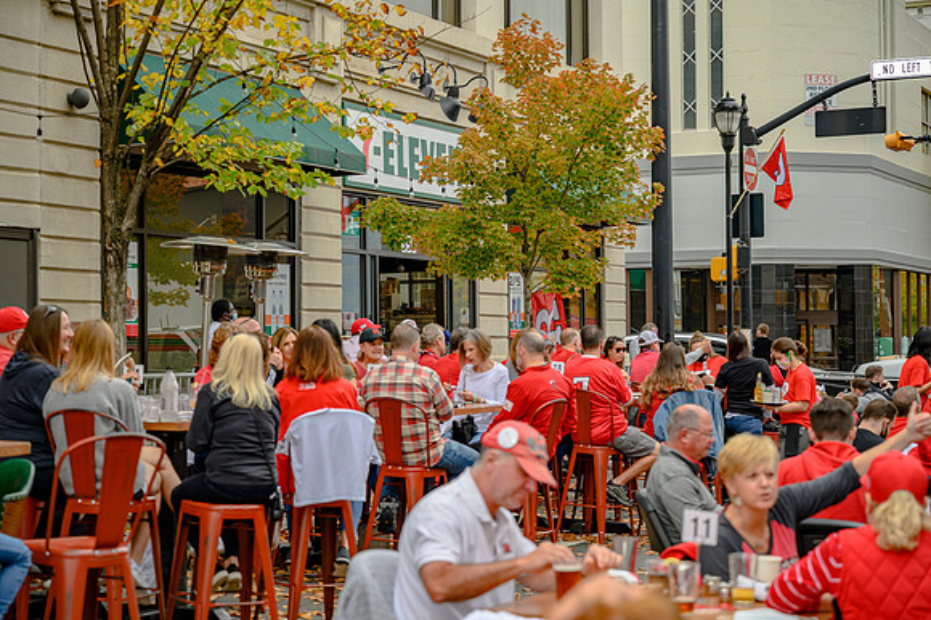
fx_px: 1809
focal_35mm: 70
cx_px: 466
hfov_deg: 28.9
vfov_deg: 19.4
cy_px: 310
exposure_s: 1/125
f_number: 4
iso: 100
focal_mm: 70
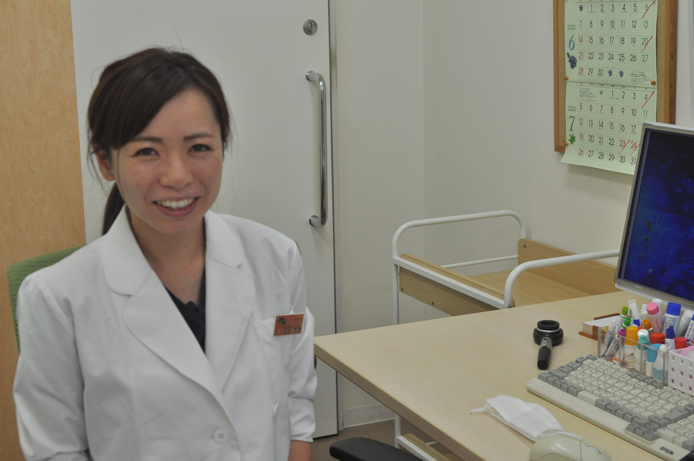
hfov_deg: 33.4
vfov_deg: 22.6
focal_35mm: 60
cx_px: 347
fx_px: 1155
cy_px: 230
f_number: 5.6
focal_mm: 40
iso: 320
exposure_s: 1/125
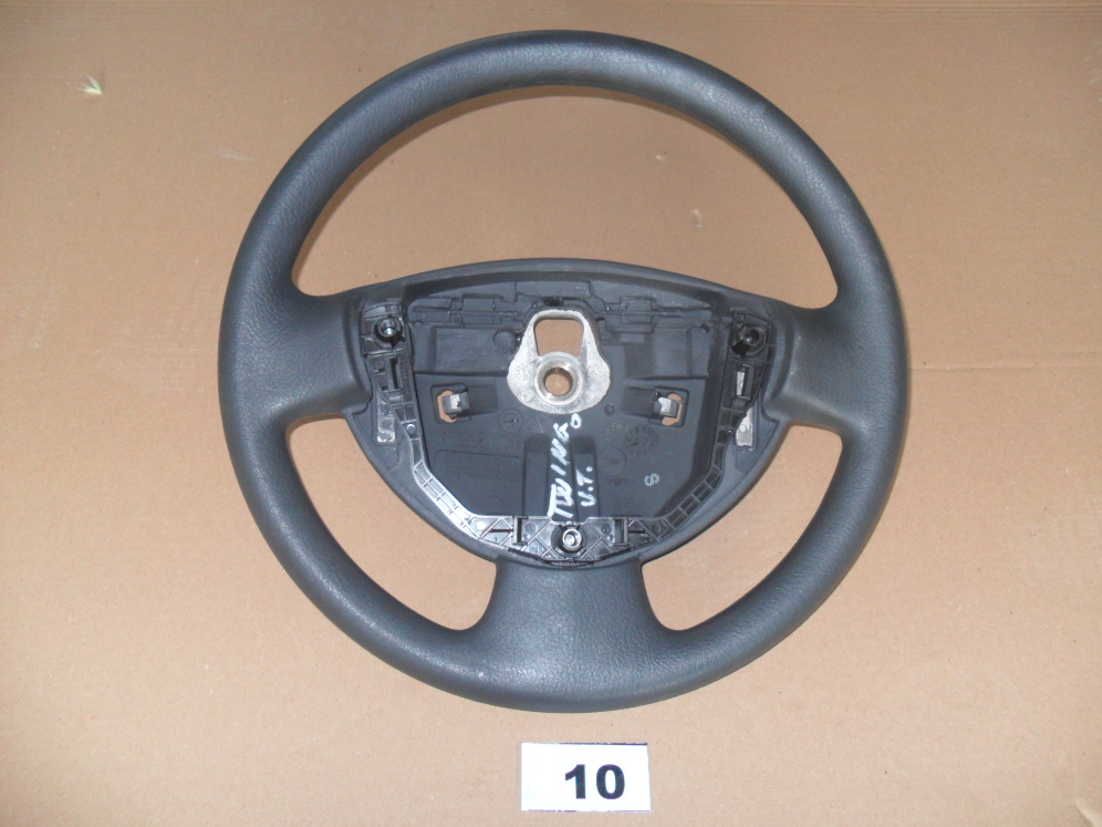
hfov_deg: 51.4
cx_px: 558
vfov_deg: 39.7
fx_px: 1146
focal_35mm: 36
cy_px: 422
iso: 200
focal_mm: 6.3
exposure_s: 1/45
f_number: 3
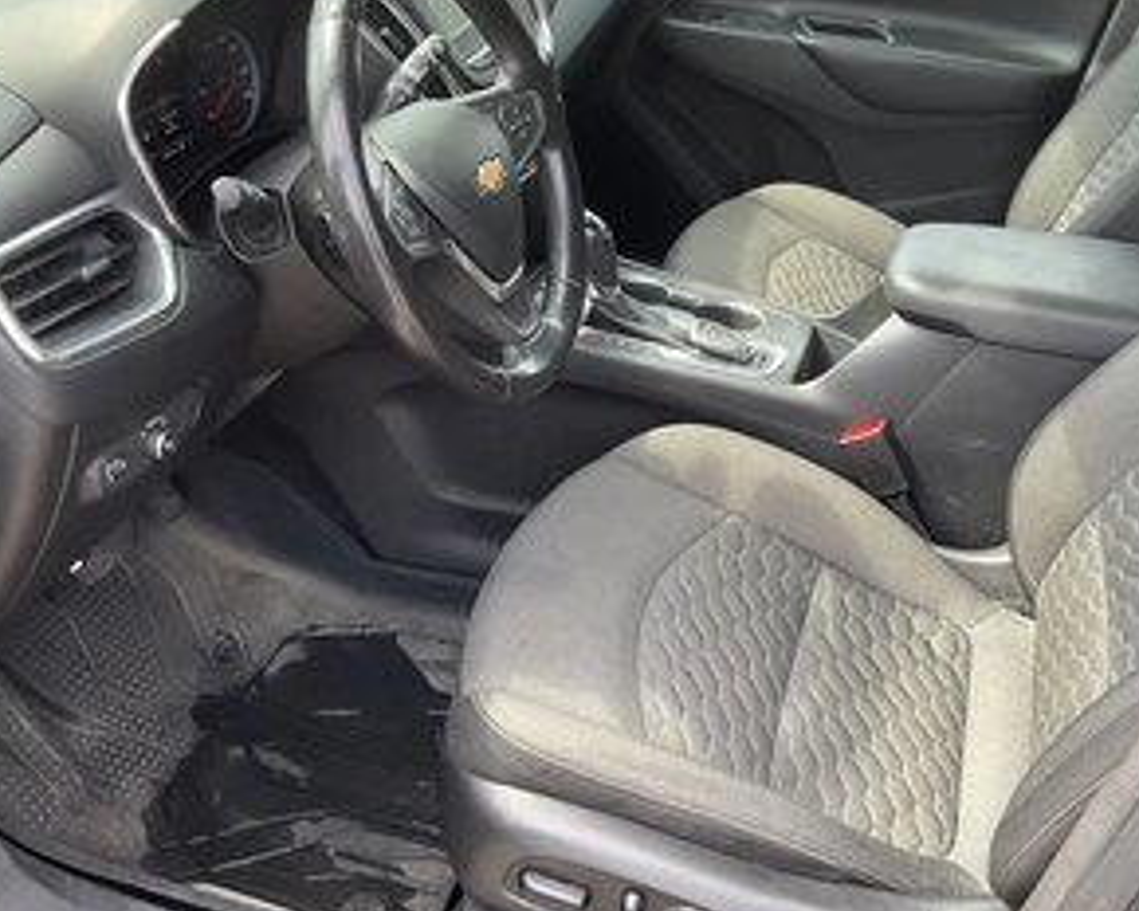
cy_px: 416
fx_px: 1315
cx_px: 632
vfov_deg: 38.2
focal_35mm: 39
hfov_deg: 46.8
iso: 32
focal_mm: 3
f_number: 1.8
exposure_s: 1/122
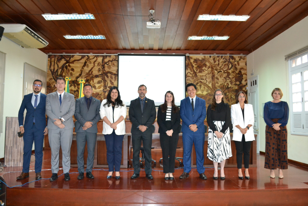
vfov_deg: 43.6
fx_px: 257
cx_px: 154
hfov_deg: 61.9
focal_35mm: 30
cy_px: 103
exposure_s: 1/60
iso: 2800
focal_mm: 20
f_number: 3.8
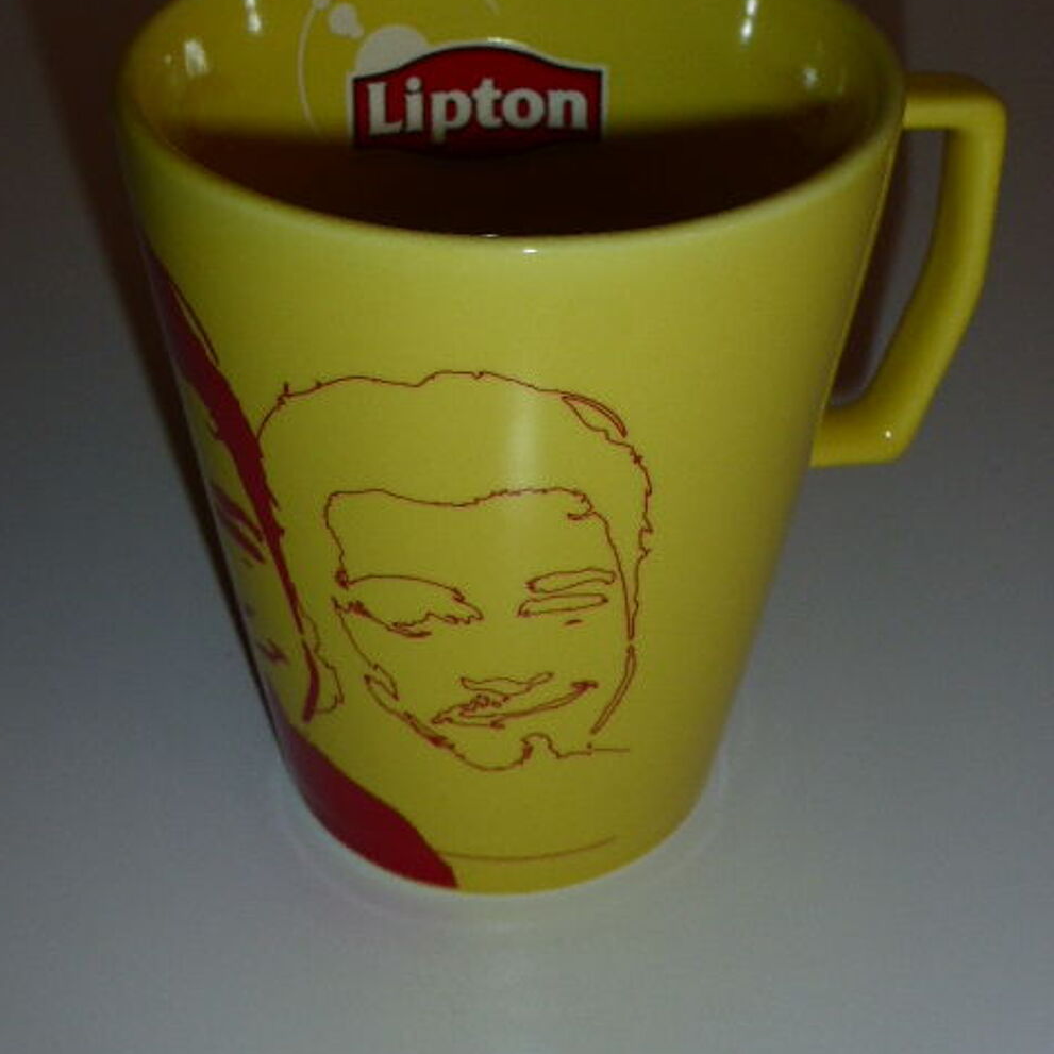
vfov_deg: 27.2
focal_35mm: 63
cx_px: 523
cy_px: 370
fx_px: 2170
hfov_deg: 27.3
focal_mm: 9
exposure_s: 1/60
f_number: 4.4
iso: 200
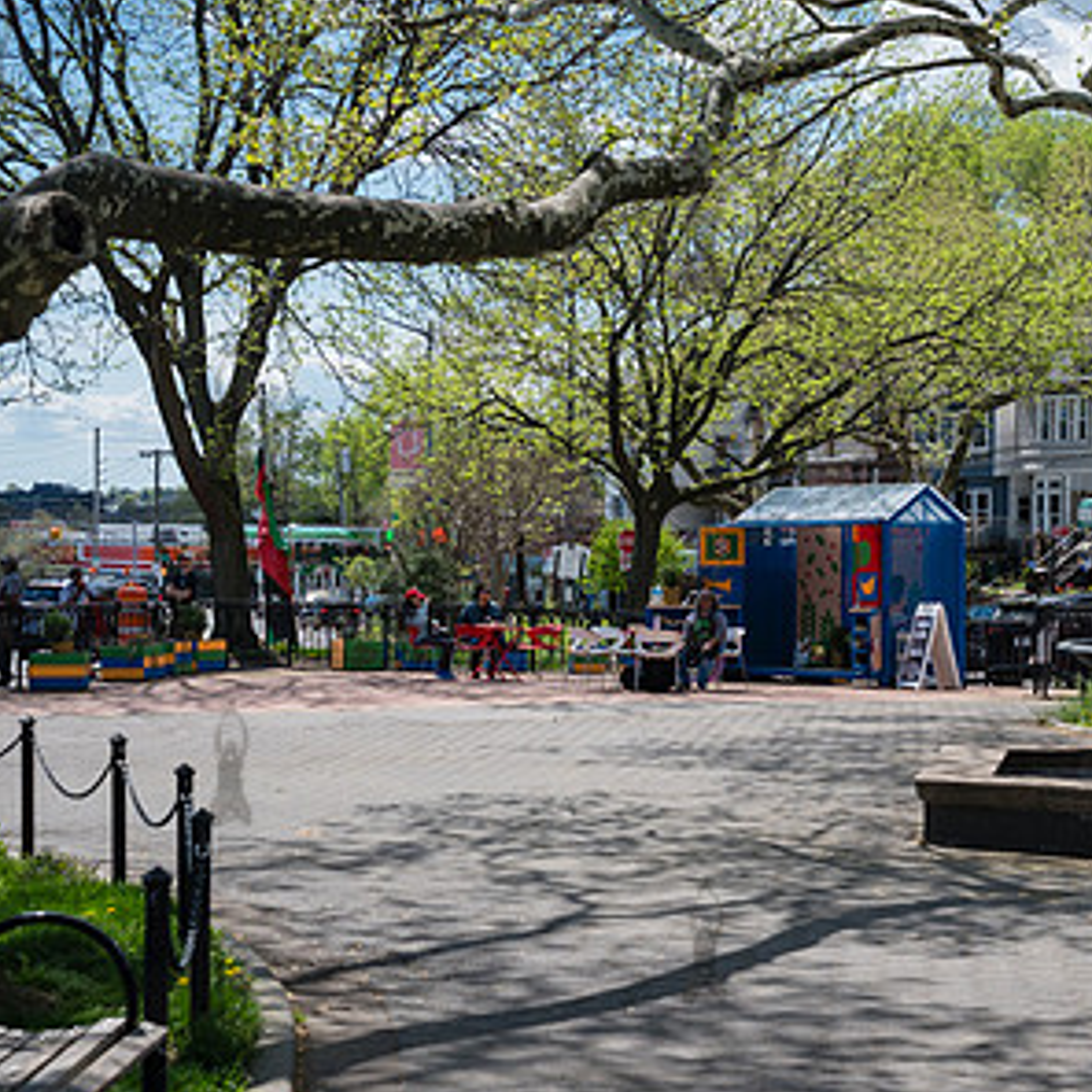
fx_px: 2534
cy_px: 583
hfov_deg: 24.2
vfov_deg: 24.3
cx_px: 701
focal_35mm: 71
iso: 200
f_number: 5
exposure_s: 1/1000
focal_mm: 42
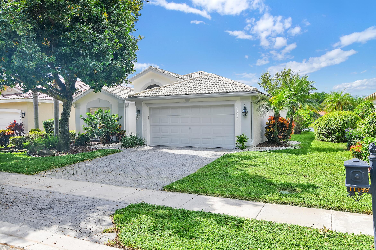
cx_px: 188
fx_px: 292
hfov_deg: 65.5
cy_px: 125
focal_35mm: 28
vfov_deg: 46.4
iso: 100
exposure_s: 1/500
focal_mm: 28
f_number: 8
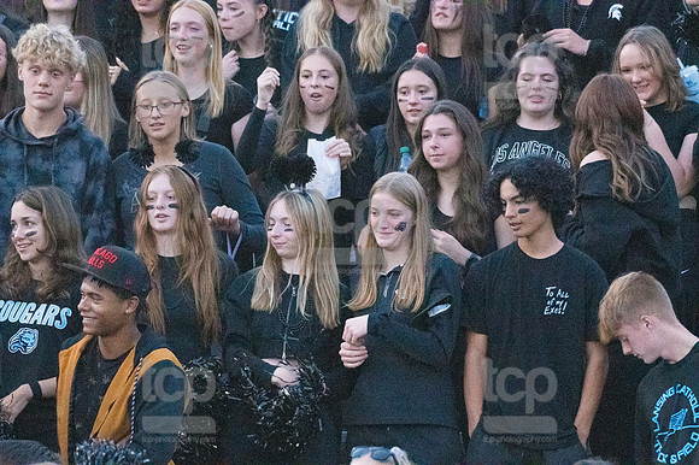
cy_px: 232
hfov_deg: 5.7
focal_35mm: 360
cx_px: 350
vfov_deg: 3.8
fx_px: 6986
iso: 8000
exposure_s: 1/2000
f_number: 5.6
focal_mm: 240
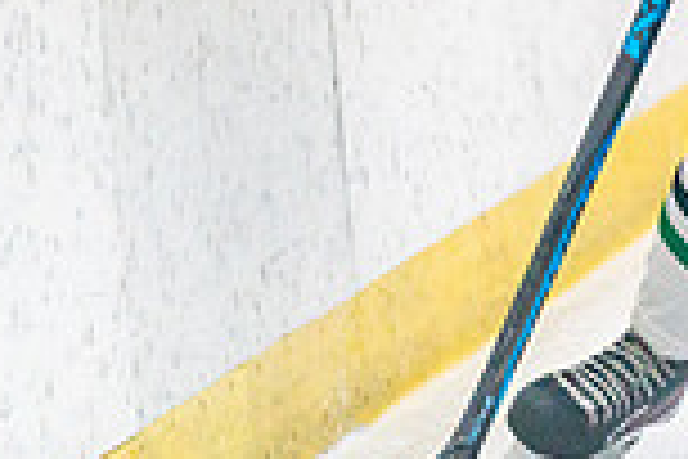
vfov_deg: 2.2
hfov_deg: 3.3
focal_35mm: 626
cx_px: 1057
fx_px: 11963
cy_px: -380
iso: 4000
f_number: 2.8
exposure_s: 1/1600
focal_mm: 165
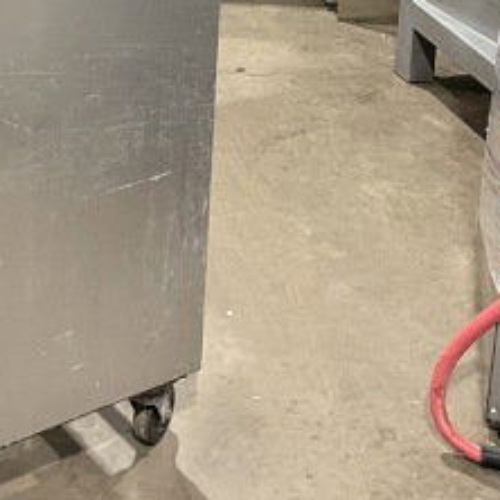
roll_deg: -0.4
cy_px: -258
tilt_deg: -4.1
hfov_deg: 19.6
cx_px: -77
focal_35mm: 84
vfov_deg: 18.3
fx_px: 1373
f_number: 1.6
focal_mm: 4.2
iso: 250
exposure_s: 1/60
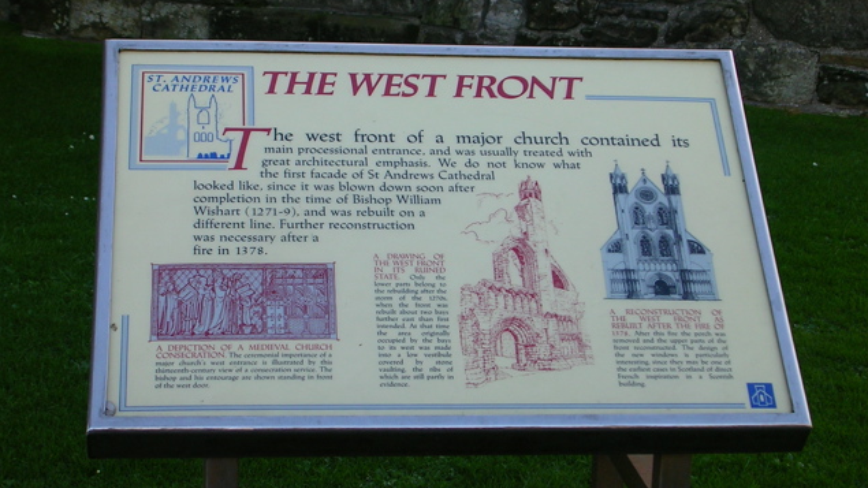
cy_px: 239
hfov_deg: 23.9
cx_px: 432
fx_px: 2048
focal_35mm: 89
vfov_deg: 13.6
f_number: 4
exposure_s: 1/105
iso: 50
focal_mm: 12.3
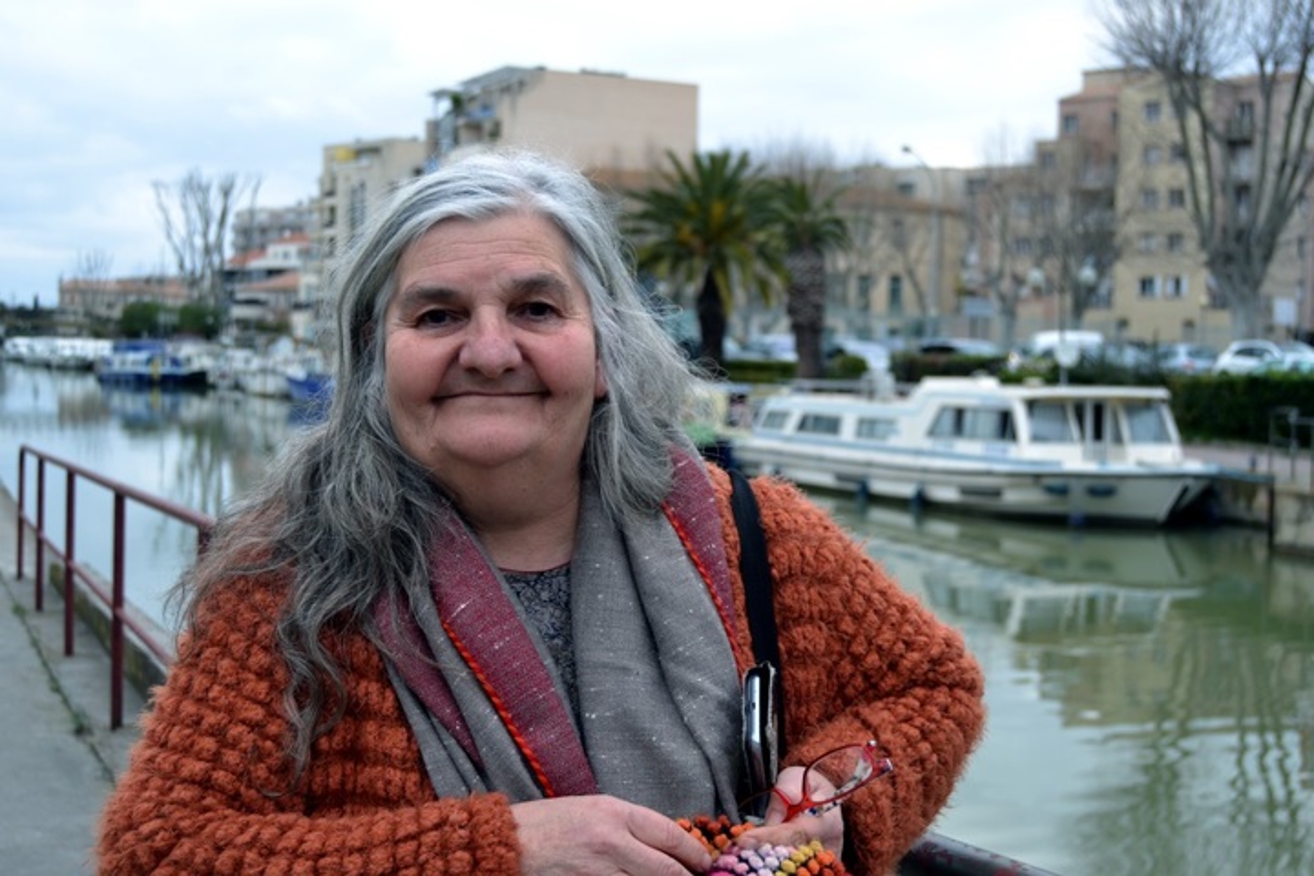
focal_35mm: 46
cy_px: 438
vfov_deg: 28.9
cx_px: 657
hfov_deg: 42.3
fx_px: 1697
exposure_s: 1/125
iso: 140
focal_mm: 31
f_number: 5.6
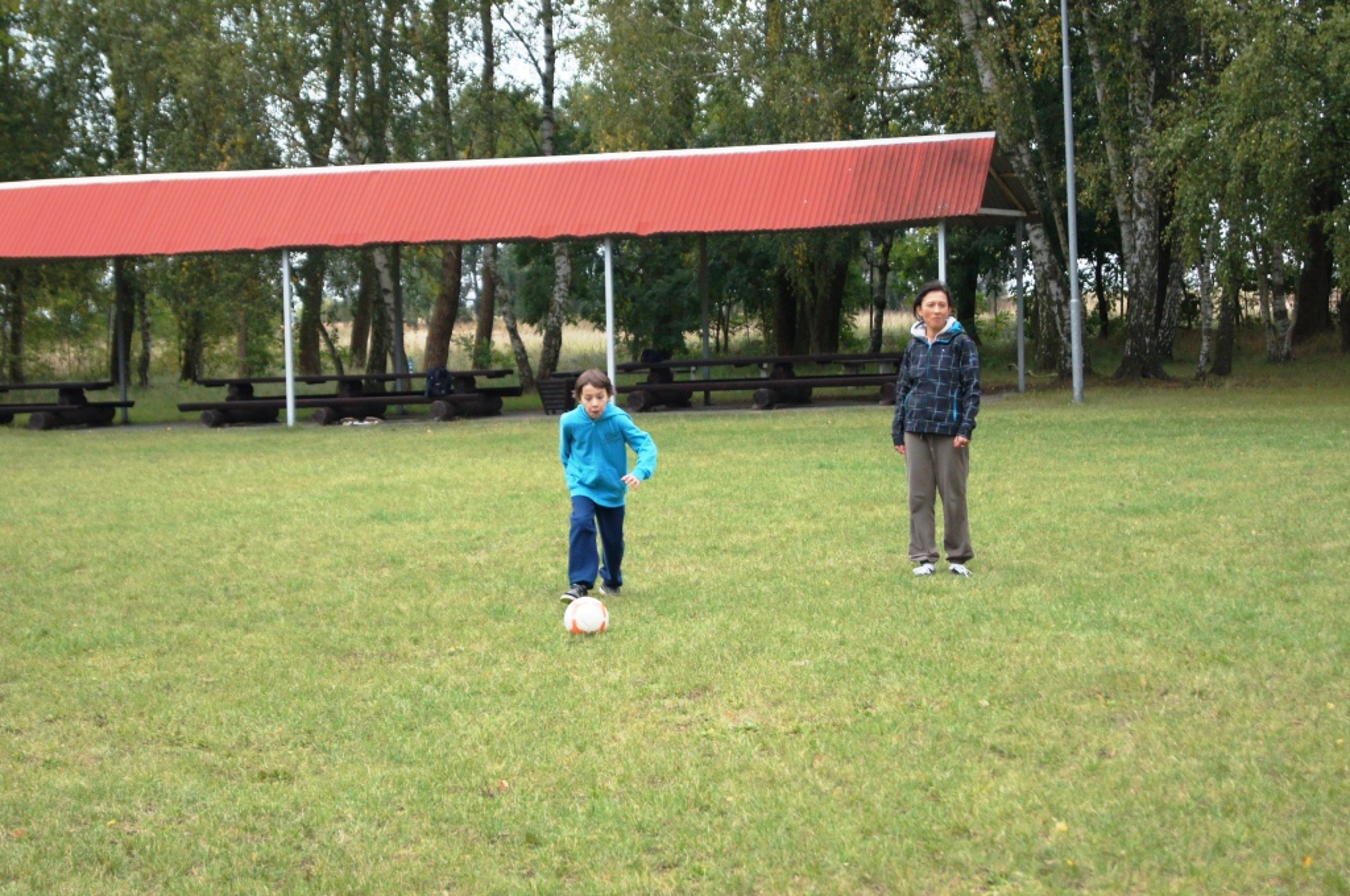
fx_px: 3090
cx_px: 675
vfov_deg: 16.5
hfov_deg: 24.6
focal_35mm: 82
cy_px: 448
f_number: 5.6
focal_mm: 55
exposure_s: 1/1000
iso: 1600
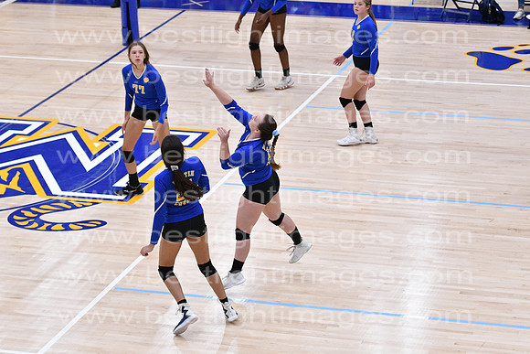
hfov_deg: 16.6
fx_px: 1811
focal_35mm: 123
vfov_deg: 11.2
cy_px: 177
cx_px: 265
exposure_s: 1/1000
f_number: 3.2
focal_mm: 82
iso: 6400
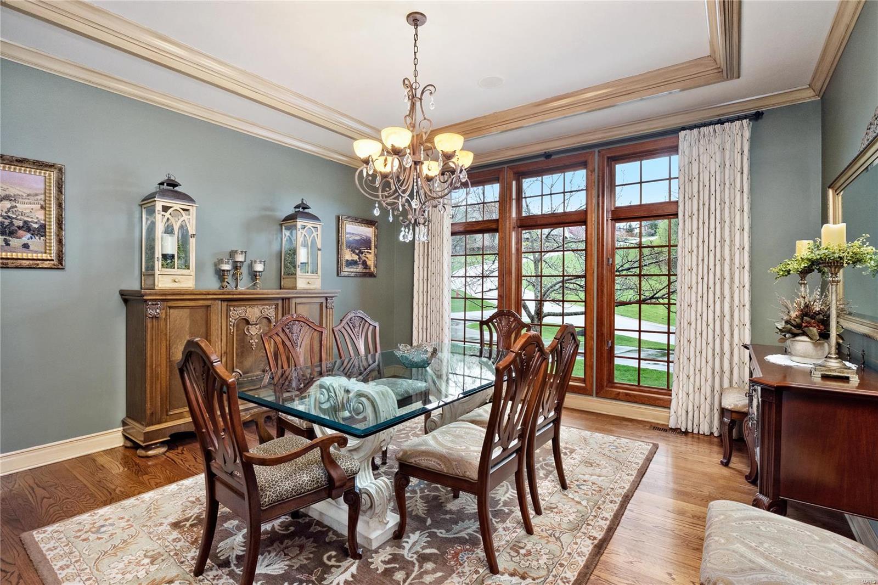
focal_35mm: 16
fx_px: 390
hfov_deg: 96.7
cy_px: 292
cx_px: 439
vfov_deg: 73.7
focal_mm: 8
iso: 400
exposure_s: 1/25
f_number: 8
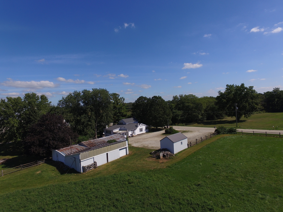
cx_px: 142
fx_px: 164
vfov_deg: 66.0
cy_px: 106
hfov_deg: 81.7
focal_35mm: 20
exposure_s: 1/1818
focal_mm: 3.61
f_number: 2.8
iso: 100
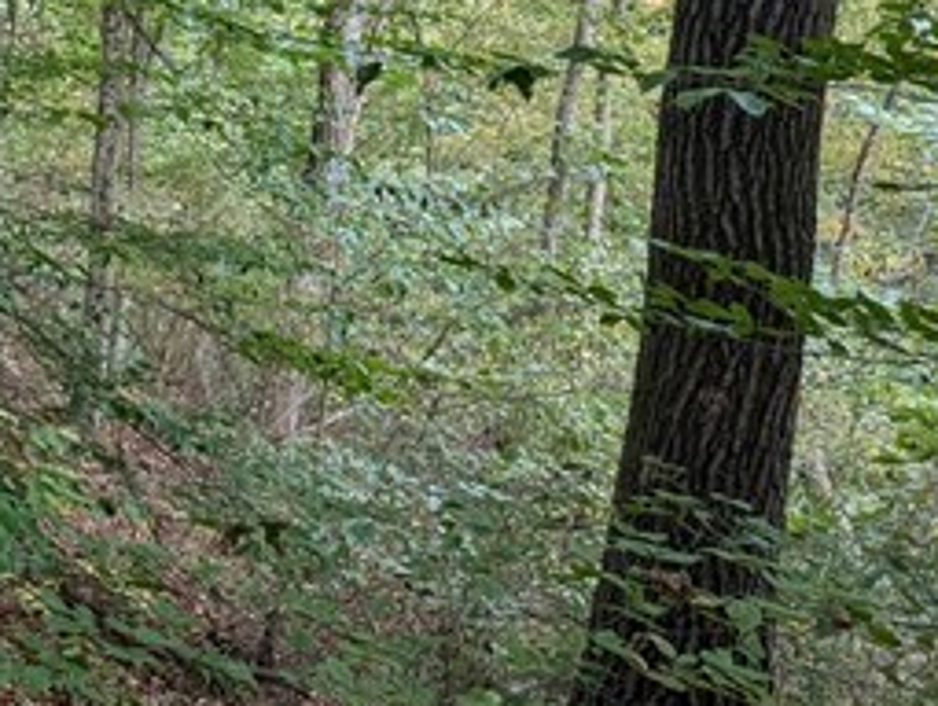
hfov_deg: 27.2
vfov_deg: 22.9
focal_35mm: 64
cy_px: 250
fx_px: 1737
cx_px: -142
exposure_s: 1/61.5
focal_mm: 2.35
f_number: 2.2
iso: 48
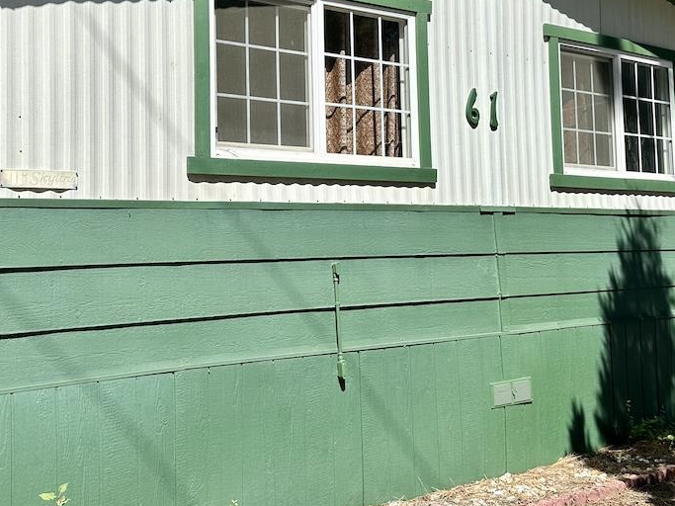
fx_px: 877
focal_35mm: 45
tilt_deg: +4.9
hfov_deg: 41.5
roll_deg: -0.4
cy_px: 151
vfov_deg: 31.8
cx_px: 225
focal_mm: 6.86
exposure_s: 1/5525
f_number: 1.78
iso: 80
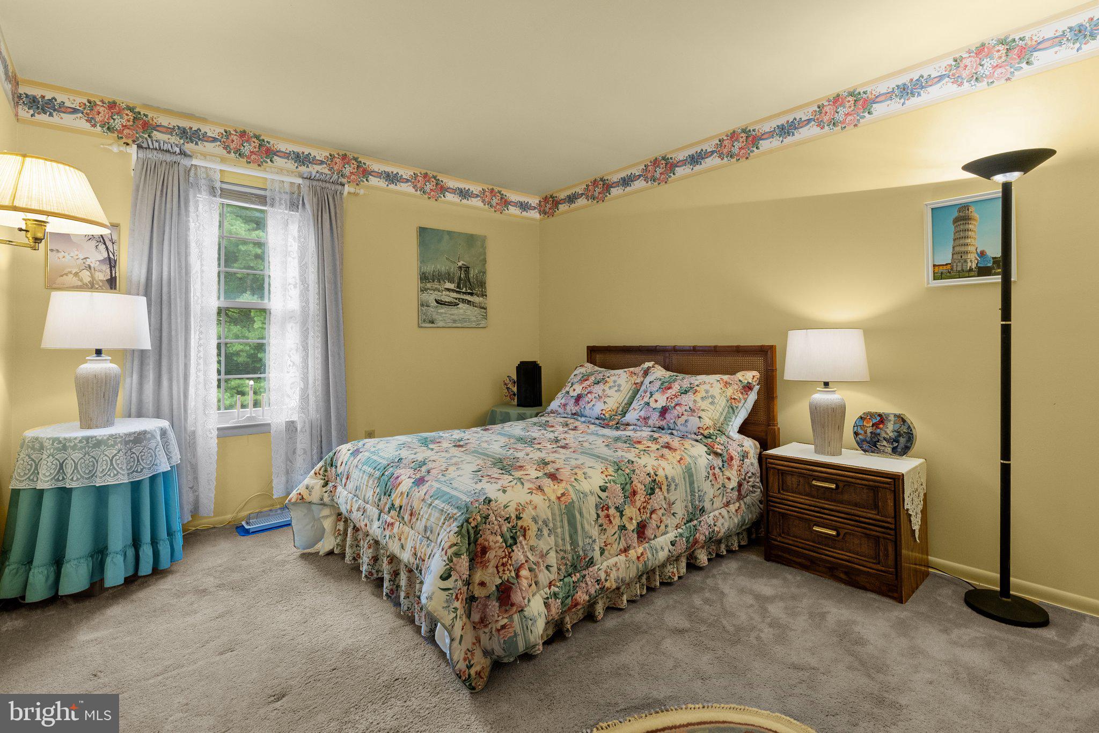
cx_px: 550
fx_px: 489
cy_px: 366
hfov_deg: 96.7
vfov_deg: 73.8
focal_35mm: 16
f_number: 8
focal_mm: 16
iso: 2000
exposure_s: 1/15
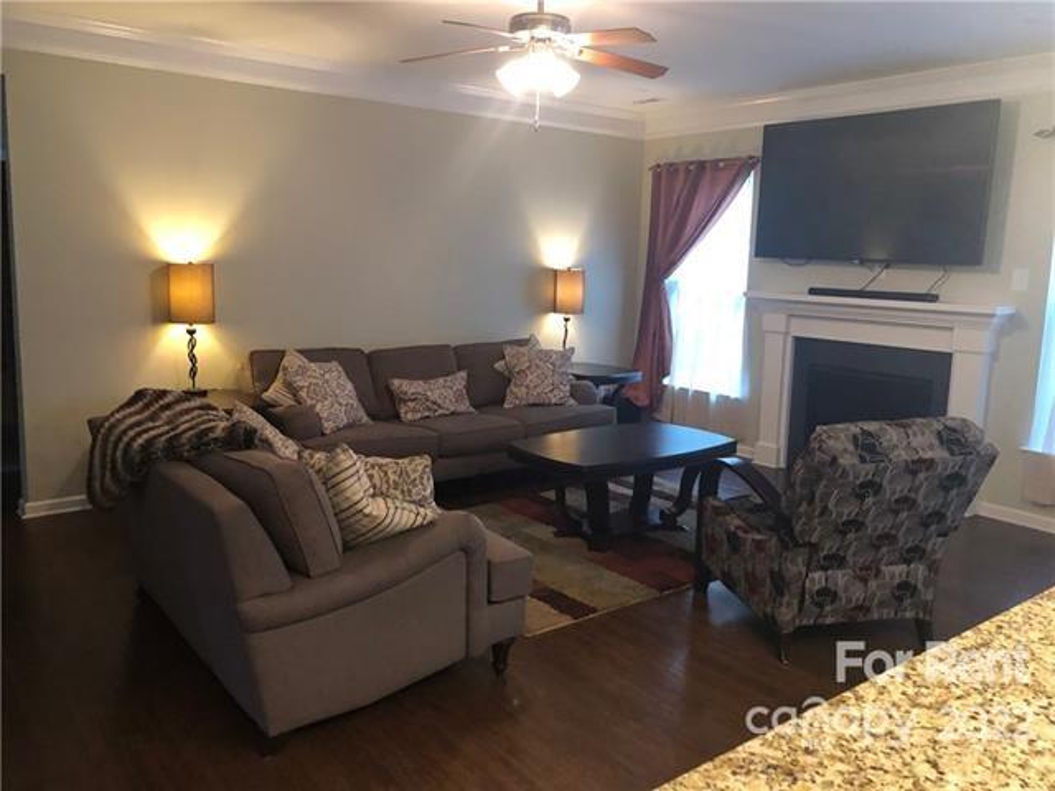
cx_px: 528
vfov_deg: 49.7
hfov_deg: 63.4
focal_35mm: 28
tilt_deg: -7.7
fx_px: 853
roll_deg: -1.0
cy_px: 396
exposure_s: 1/15
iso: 100
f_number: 1.8
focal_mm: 3.99
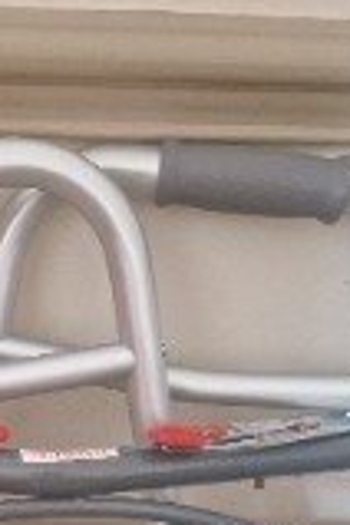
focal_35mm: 57
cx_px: 48
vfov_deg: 30.3
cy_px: 617
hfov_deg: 23.3
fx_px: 831
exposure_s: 1/33
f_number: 1.8
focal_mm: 5.4
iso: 500
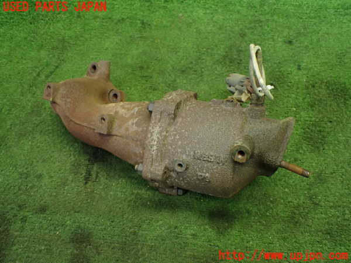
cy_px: 132
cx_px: 176
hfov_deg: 60.0
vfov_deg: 46.8
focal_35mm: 30
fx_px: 304
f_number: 2.3
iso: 640
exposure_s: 1/125
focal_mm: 5.4
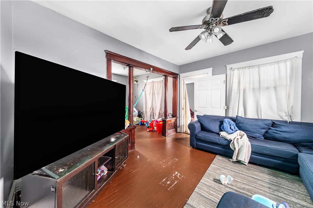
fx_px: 113
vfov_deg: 85.4
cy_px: 104
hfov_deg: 108.3
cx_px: 156
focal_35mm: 13
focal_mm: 8.4
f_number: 8
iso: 250
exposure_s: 3.5
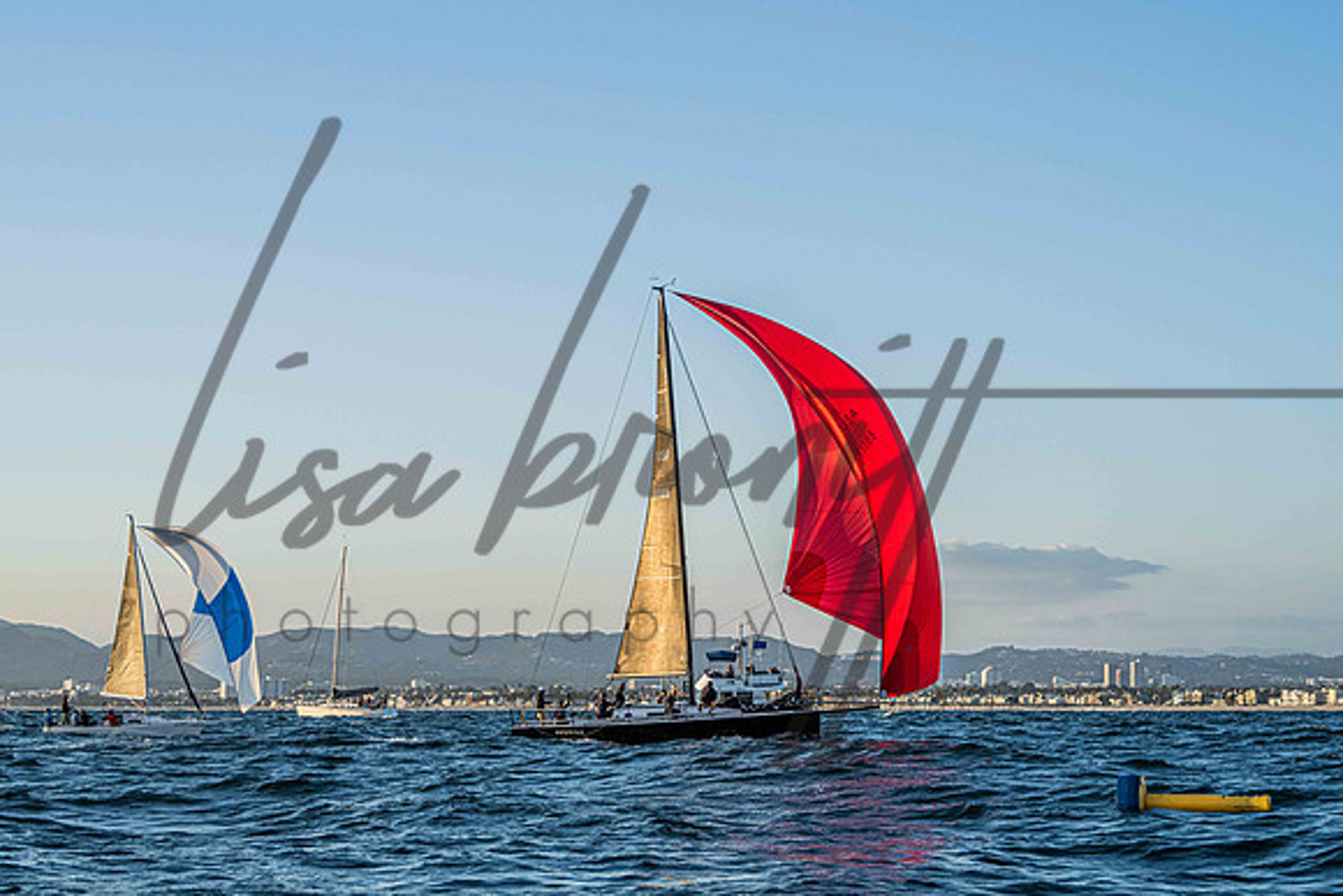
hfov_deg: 31.5
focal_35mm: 64
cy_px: 388
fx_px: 2382
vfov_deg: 21.3
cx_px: 747
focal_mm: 55
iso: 640
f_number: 8
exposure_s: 1/640
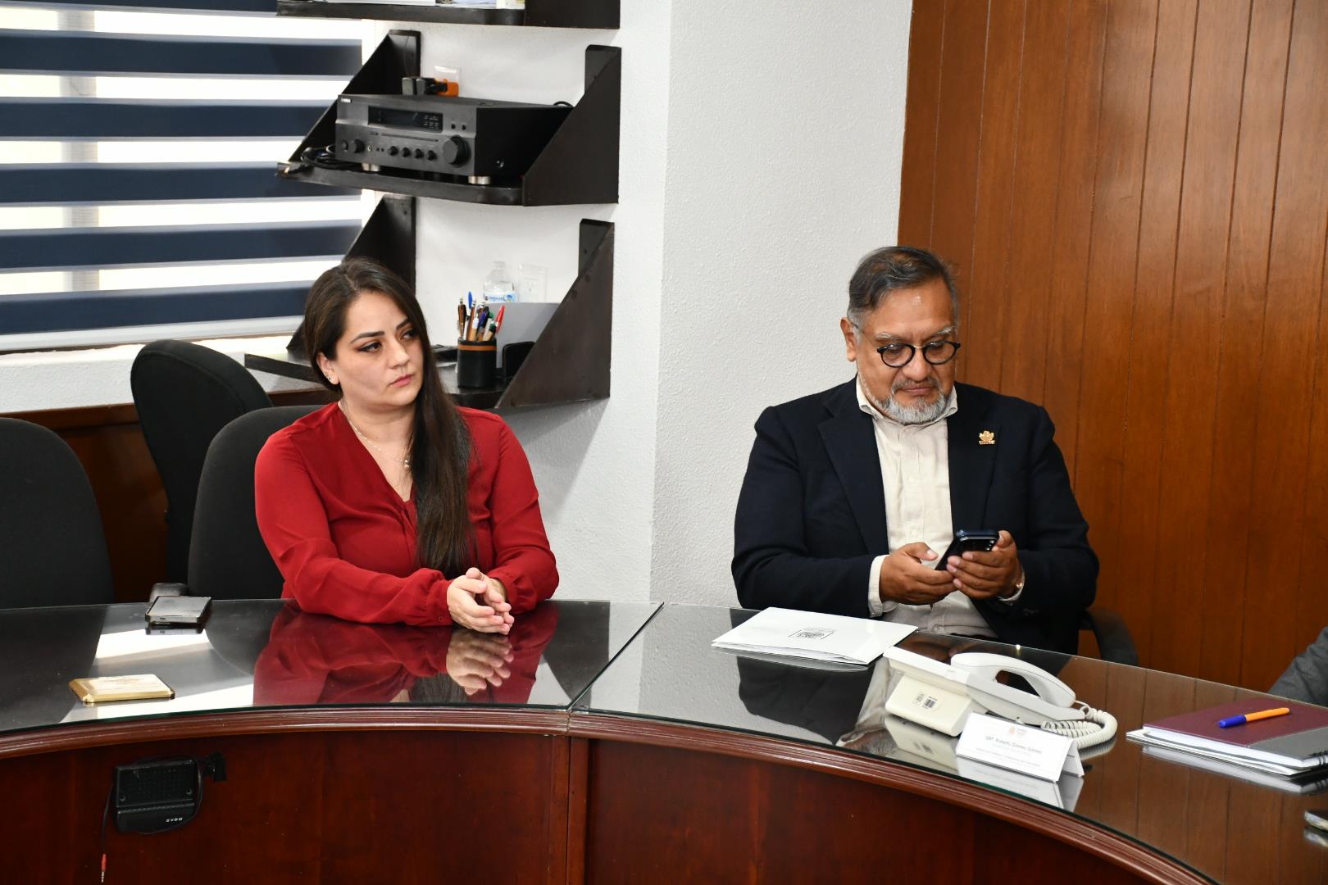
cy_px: 442
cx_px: 664
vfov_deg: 17.5
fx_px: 2877
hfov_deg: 26.0
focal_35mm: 78
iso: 1800
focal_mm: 52
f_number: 4.8
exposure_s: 1/60
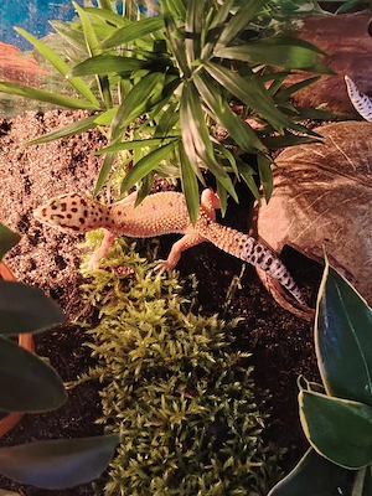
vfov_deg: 39.7
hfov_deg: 30.3
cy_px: 248
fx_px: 688
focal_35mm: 48
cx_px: 186
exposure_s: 1/16.7
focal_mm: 5.25
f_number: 1.75
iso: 4094
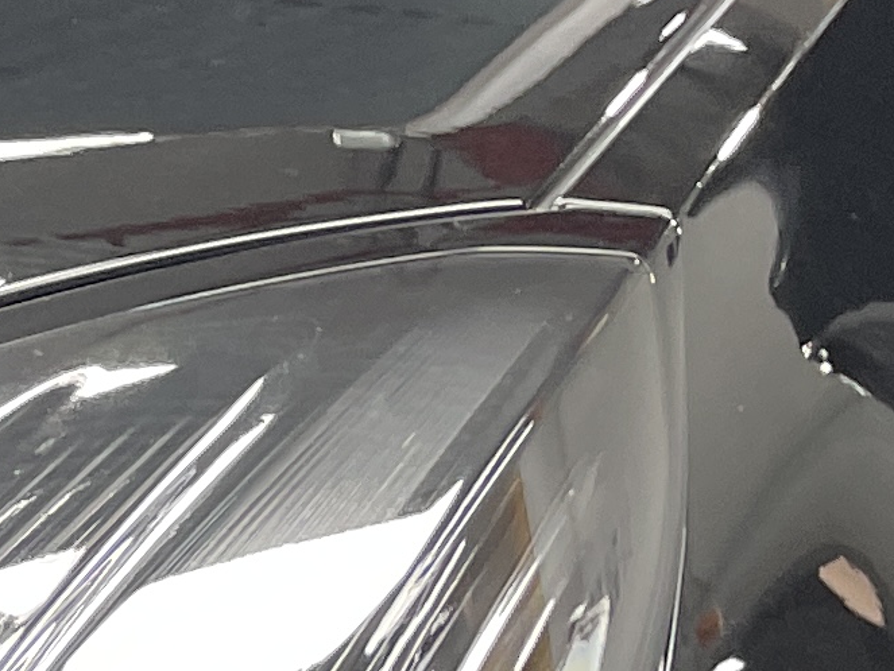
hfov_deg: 10.4
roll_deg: -2.1
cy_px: 1781
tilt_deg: -27.4
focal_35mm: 158
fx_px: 4083
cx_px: -1378
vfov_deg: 8.4
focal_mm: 4.2
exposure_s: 1/100
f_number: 1.6
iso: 100
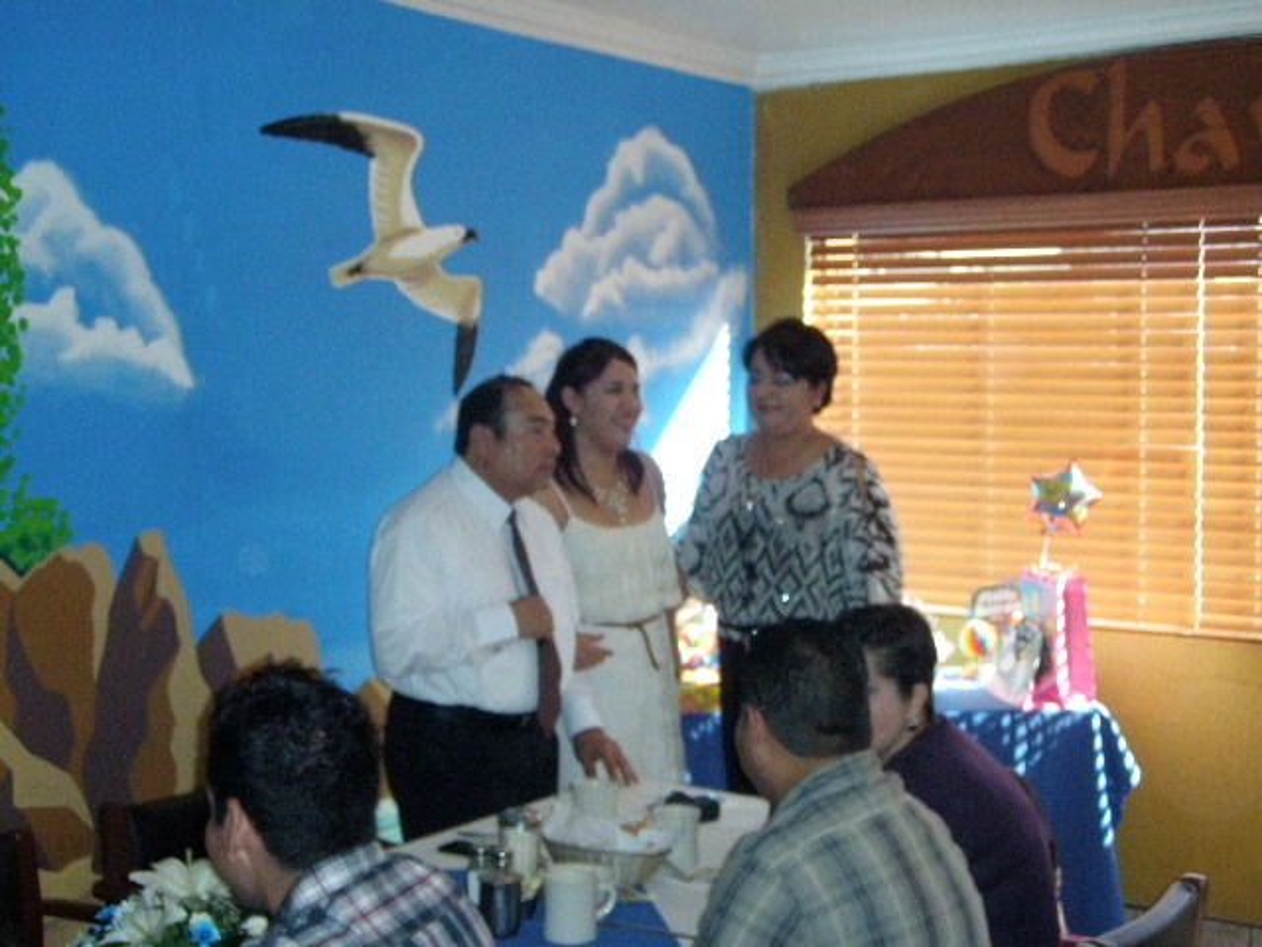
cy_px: 474
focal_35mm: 58
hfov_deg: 33.2
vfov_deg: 25.2
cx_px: 631
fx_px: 2115
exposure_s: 1/40
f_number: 4.2
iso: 320
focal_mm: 10.28
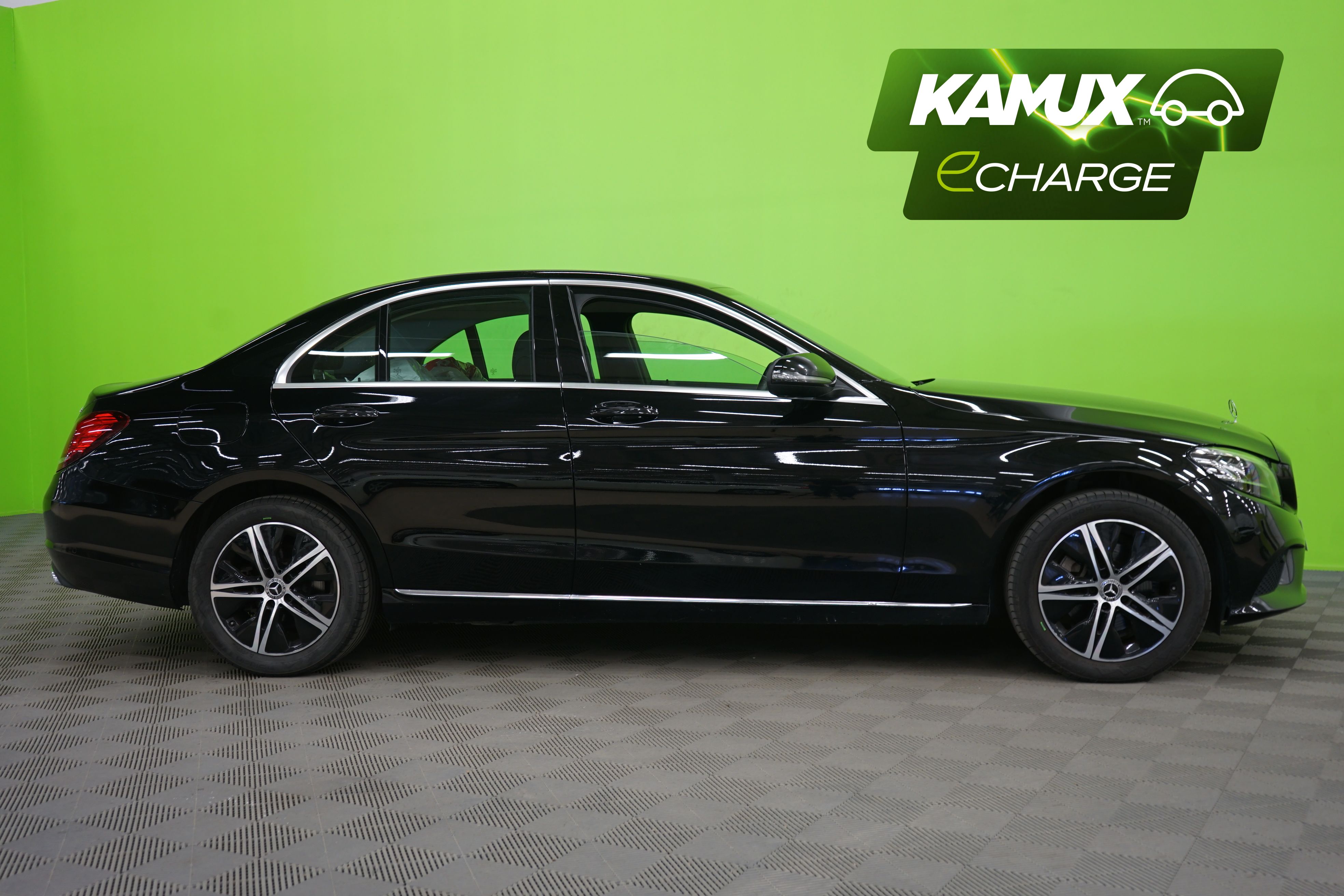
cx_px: 672
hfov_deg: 50.7
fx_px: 1419
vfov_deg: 35.1
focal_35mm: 38
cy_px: 448
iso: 400
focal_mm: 38
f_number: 4.5
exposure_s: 1/8
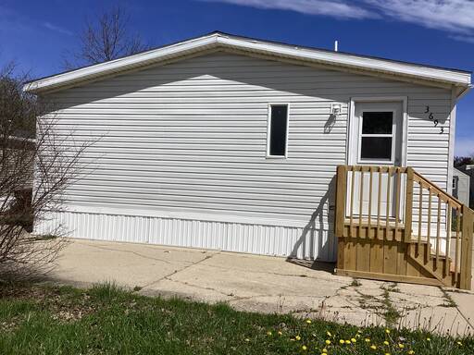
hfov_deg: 58.4
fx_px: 424
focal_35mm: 31
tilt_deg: +0.8
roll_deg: -2.2
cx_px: 237
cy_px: 178
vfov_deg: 45.4
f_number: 2.4
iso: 25
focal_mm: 3.3
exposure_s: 1/3546
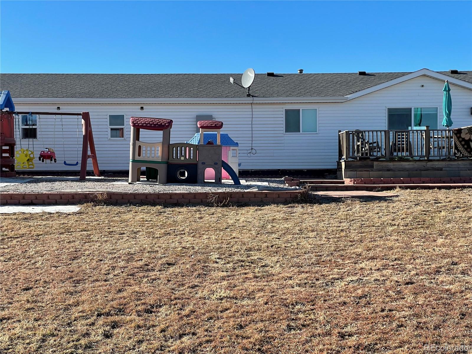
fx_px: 709
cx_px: 236
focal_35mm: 52
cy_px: 177
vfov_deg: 28.0
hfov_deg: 36.8
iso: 25
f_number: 2
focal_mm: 6
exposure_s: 1/1261
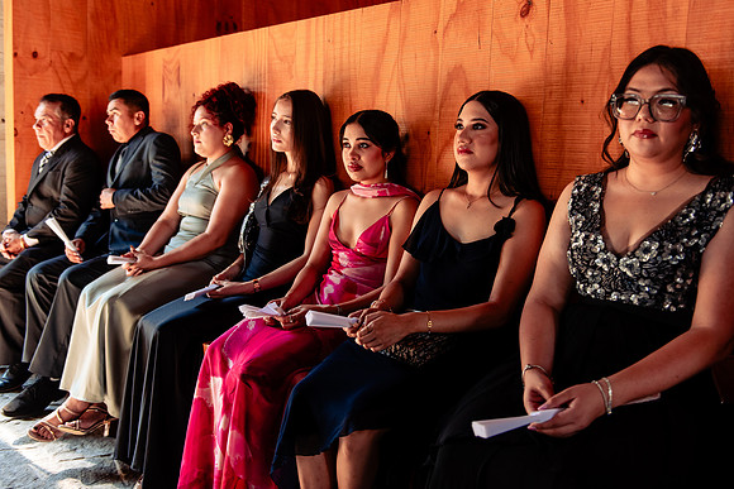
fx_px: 695
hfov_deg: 55.7
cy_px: 244
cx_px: 367
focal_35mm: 34
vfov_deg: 38.8
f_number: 3.2
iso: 800
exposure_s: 1/400
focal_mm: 32
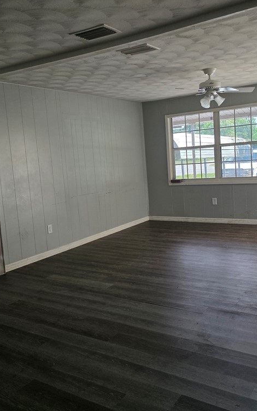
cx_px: 131
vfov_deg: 58.1
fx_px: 370
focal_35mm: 33
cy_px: 203
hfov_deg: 38.3
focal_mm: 6.3
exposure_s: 1/120
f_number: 1.7
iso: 160
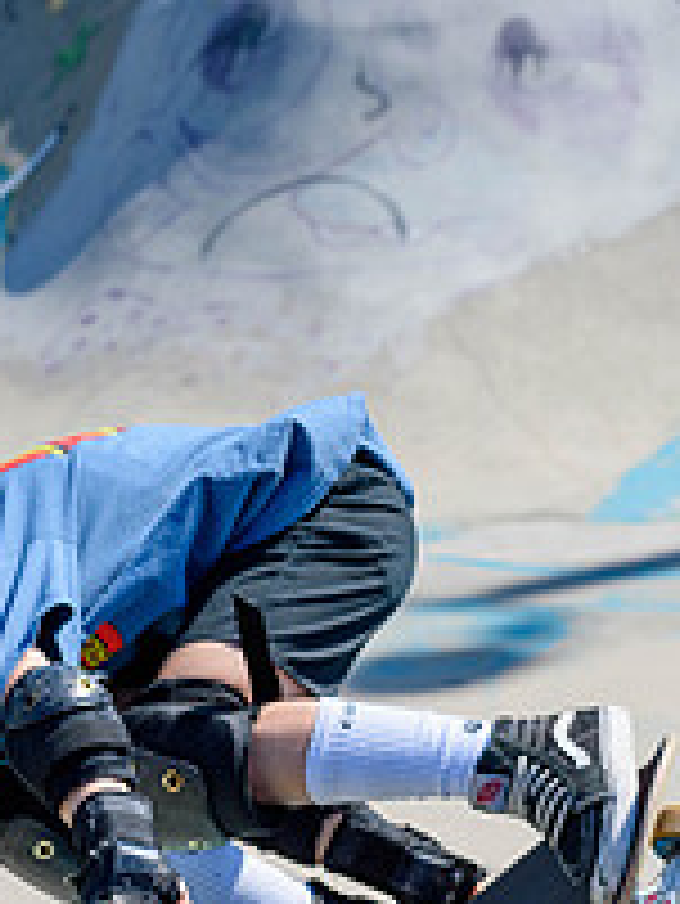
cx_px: 360
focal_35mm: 242
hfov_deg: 6.1
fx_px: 6332
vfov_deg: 8.2
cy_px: 616
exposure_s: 1/800
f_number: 7.1
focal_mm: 75
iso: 200
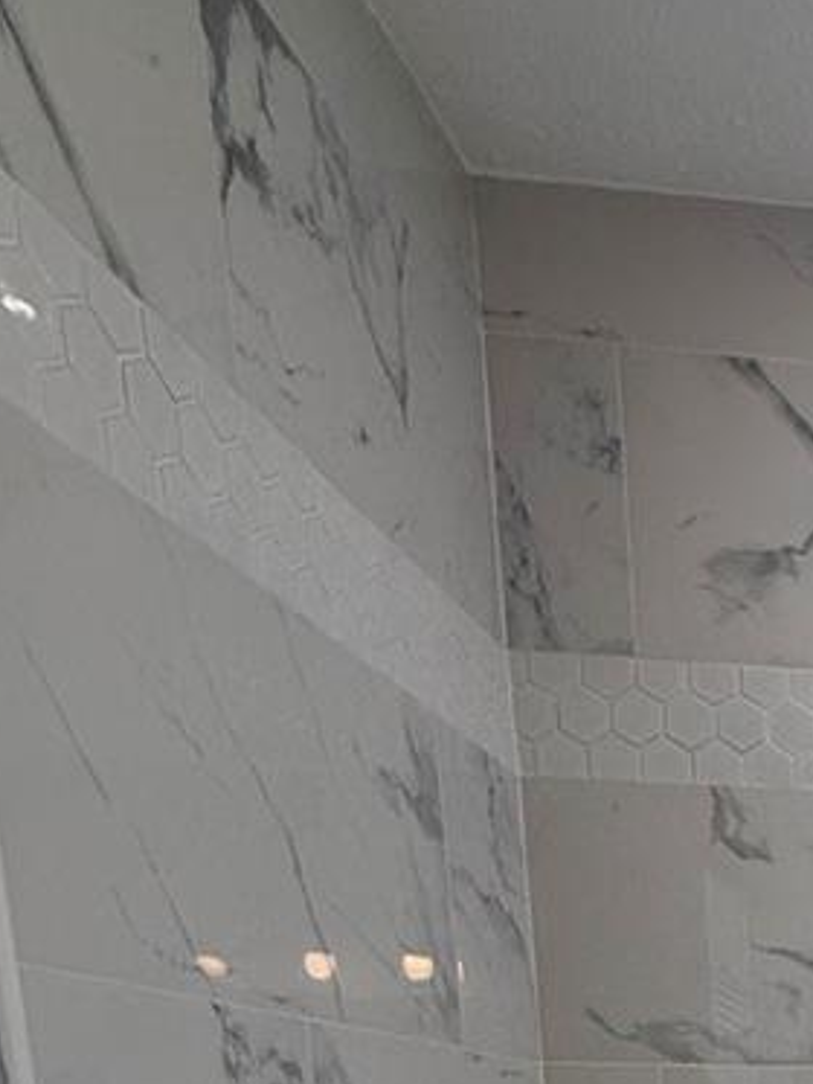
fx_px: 1408
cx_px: 1260
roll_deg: -0.9
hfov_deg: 24.2
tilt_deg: -9.1
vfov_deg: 32.1
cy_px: 1404
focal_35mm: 45
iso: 50
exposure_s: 1/126
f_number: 2.2
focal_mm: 2.22
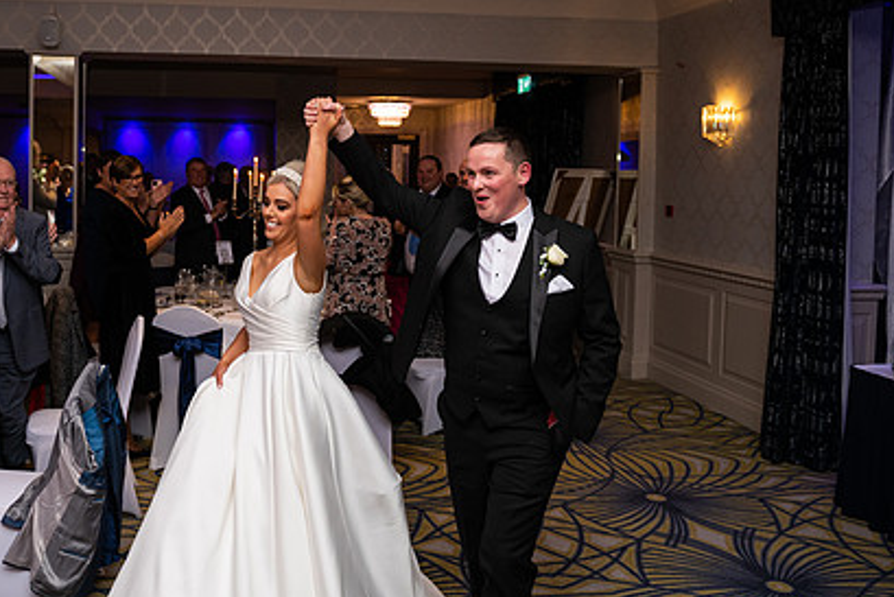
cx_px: 293
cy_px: 209
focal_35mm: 34
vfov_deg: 38.6
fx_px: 845
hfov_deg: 54.6
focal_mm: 24
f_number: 3.5
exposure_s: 1/160
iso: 640
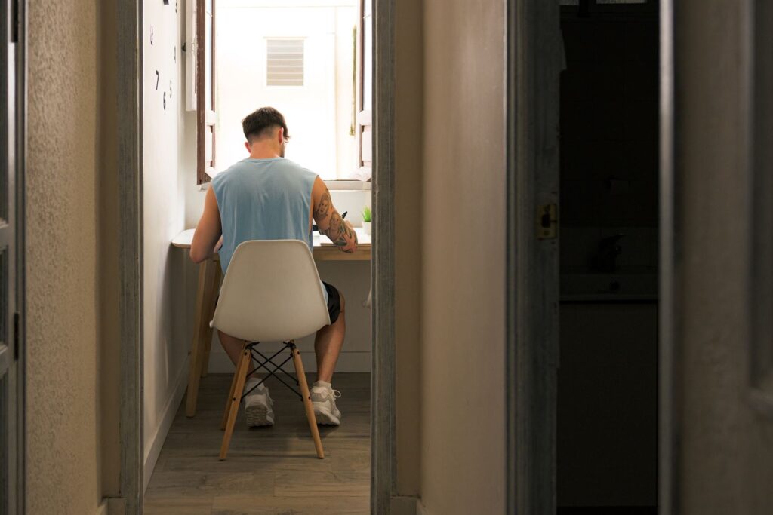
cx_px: 386
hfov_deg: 49.5
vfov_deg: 34.2
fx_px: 837
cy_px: 258
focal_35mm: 39
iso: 640
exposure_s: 1/200
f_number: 2.8
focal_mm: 26
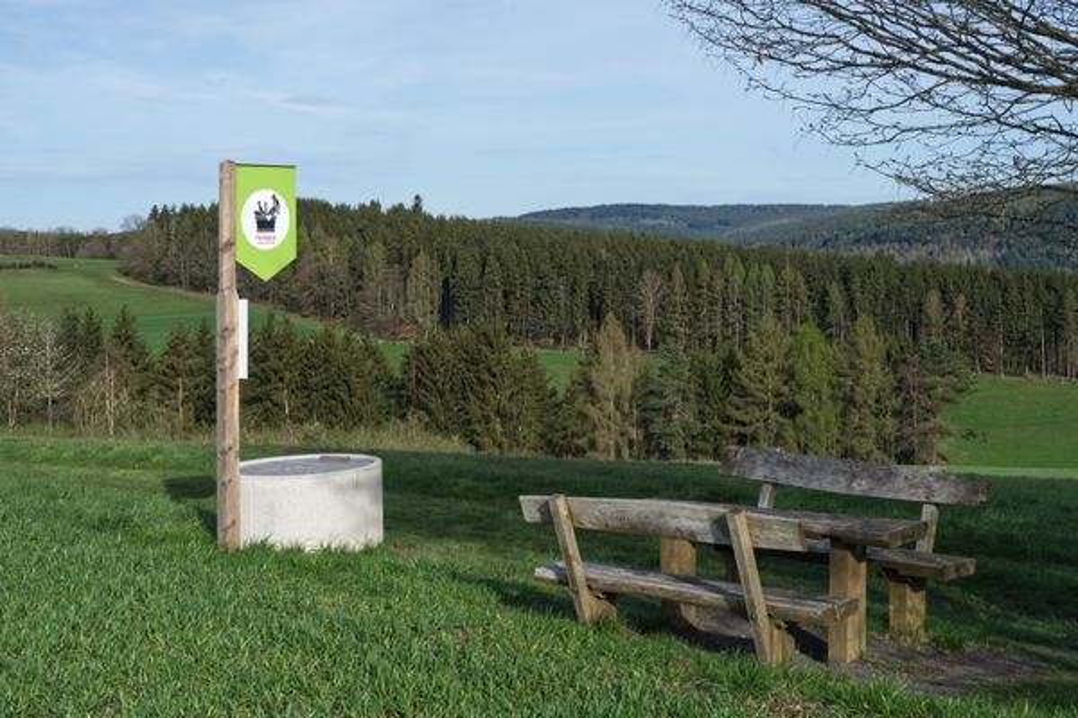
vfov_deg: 27.0
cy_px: 359
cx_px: 539
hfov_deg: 39.6
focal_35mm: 50
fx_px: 1497
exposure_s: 1/400
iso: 200
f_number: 9
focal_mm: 50
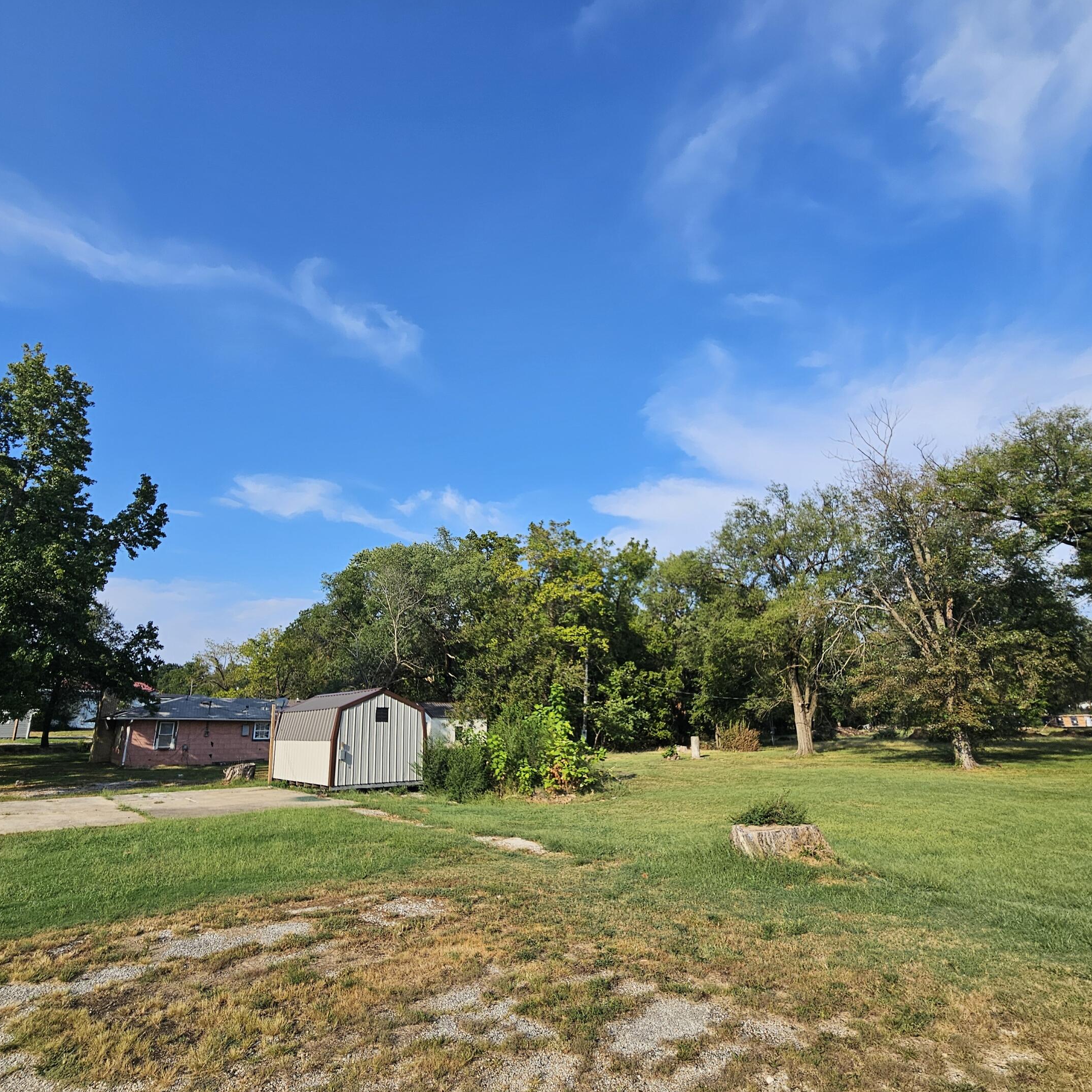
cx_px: 489
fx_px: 571
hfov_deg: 87.1
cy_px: 544
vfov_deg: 87.4
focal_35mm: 16
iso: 50
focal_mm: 2.2
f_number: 2.2
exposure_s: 1/2391
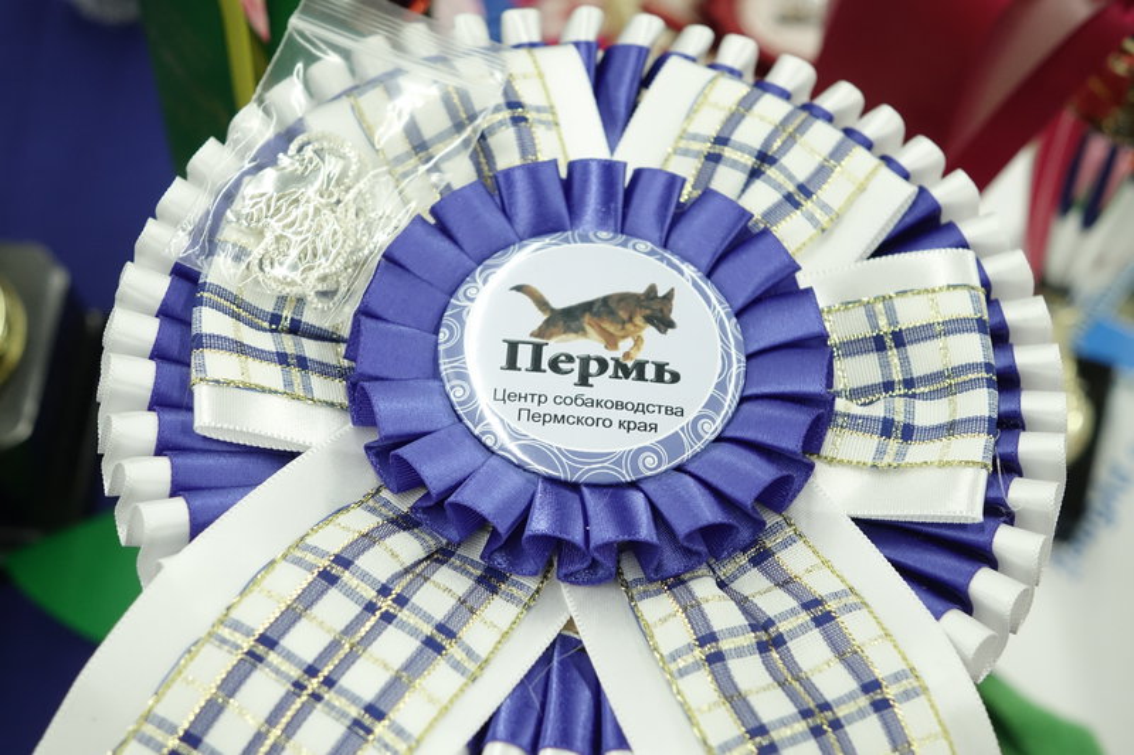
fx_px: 2047
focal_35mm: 65
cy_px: 378
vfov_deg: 20.9
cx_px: 567
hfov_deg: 31.0
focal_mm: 23.79
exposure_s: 1/60
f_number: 4
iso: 1000
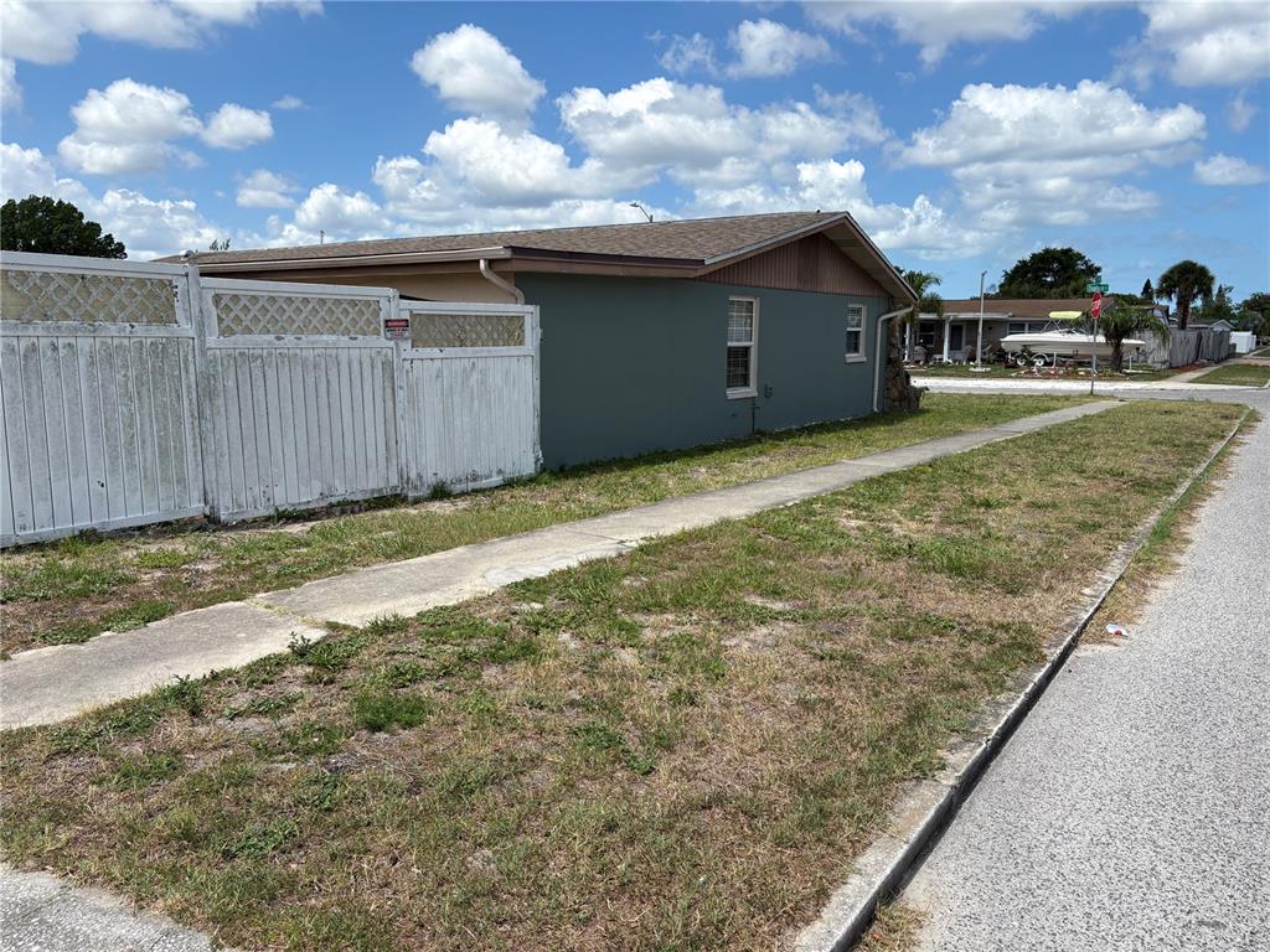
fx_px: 954
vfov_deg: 53.1
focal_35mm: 26
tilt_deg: -8.5
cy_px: 476
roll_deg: -0.3
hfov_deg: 67.3
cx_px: 635
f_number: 1.6
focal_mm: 5.96
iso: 50
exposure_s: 1/3623
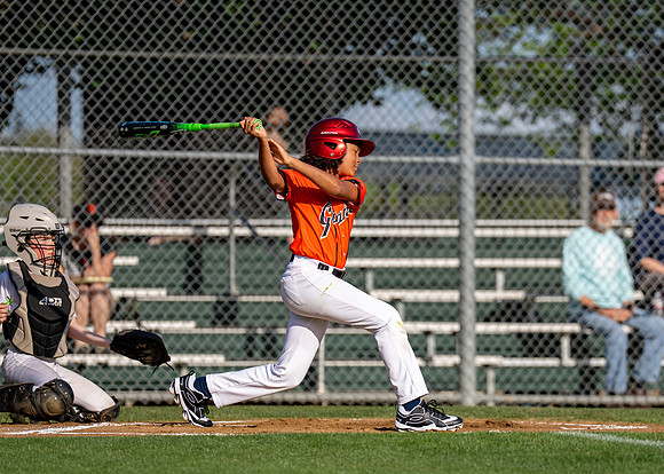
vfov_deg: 4.4
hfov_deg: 6.1
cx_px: 428
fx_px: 6201
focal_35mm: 329
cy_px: 282
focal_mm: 200
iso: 100
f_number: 2.8
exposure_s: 1/2500
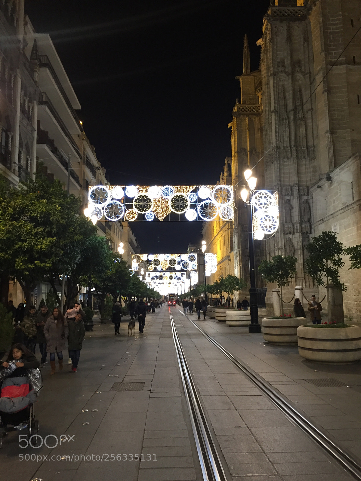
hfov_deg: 48.2
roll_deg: +0.3
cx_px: 180
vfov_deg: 61.7
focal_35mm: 29
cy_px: 240
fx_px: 403
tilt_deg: +7.5
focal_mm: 4.15
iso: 160
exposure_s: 1/33
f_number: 2.2
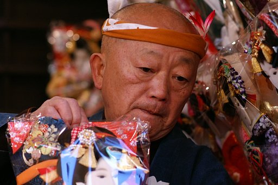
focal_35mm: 128
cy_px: 92
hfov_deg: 16.1
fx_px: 983
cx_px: 139
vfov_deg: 10.7
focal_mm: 85
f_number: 2.5
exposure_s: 1/640
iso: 800
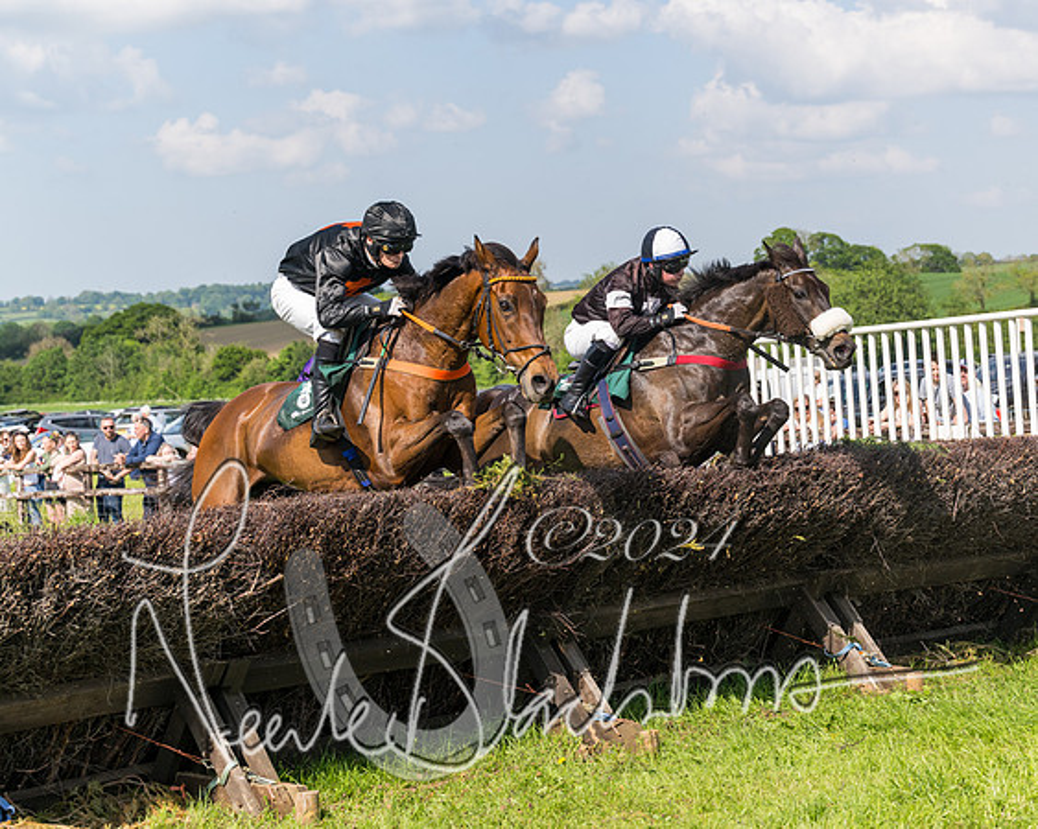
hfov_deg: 24.2
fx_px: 2421
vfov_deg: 19.4
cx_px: 573
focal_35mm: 79
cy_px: 414
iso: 400
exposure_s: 1/2000
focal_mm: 70
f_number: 5
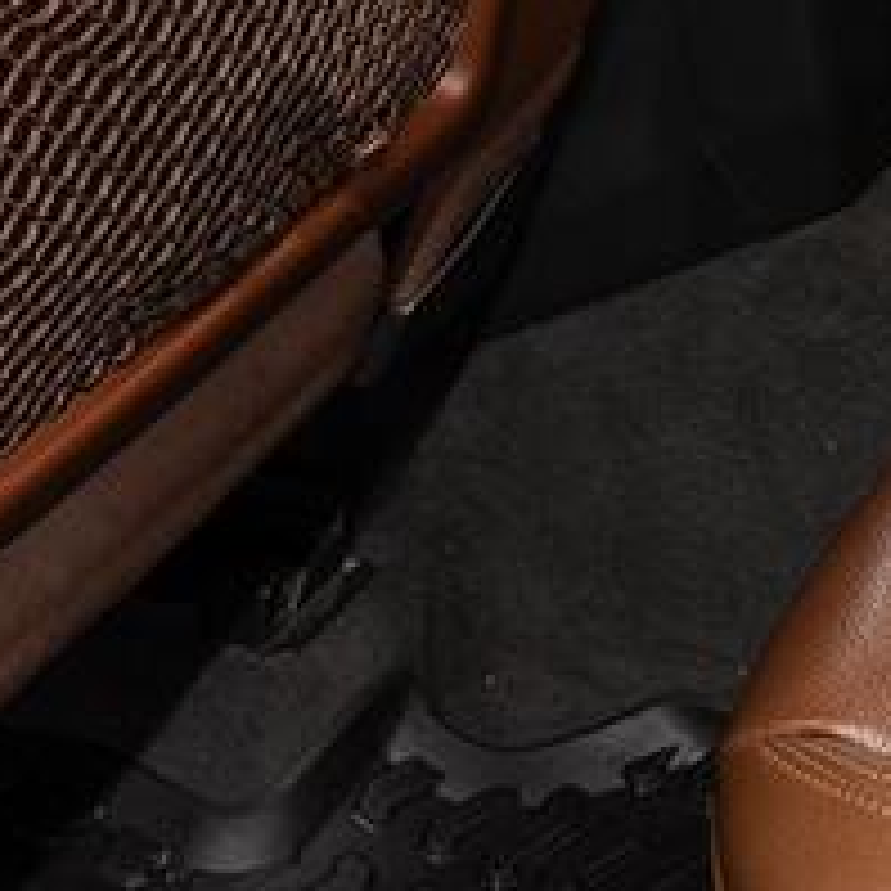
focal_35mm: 148
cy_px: -369
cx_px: 1634
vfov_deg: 11.4
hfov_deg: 11.0
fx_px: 4310
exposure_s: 1
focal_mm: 24
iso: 100
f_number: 5.6
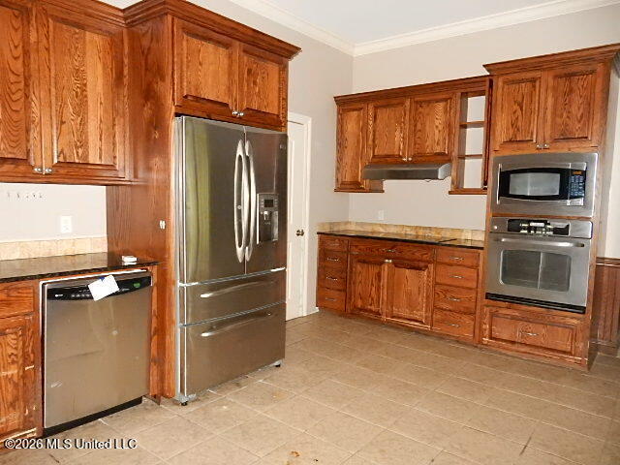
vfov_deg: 54.9
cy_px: 232
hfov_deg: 69.4
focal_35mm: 25
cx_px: 310
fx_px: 448
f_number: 3.7
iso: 1600
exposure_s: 1/30
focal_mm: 4.5
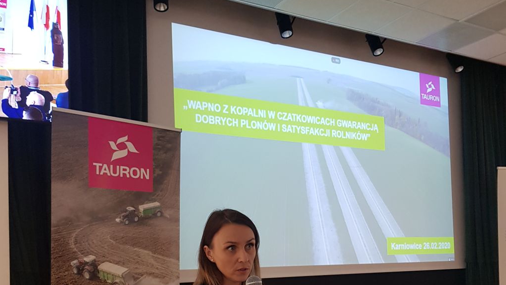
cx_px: 253
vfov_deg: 30.3
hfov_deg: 52.8
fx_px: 510
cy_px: 233
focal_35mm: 38
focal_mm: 4.3
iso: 200
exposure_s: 1/40
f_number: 1.7
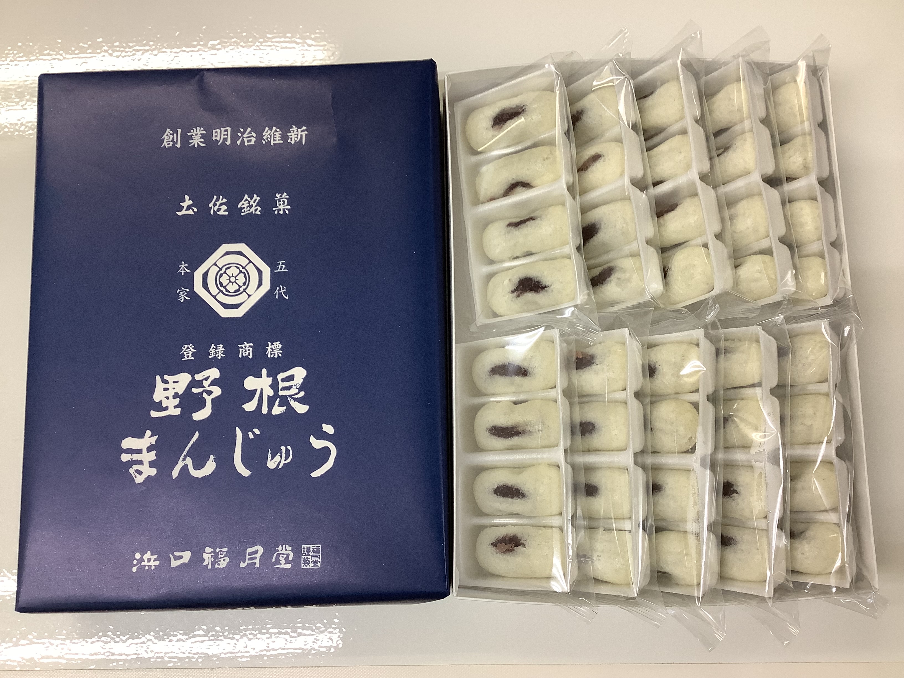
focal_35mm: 31
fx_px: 810
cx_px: 452
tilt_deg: -81.0
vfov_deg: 45.4
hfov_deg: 58.4
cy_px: 339
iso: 64
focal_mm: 3.3
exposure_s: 1/50
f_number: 2.4
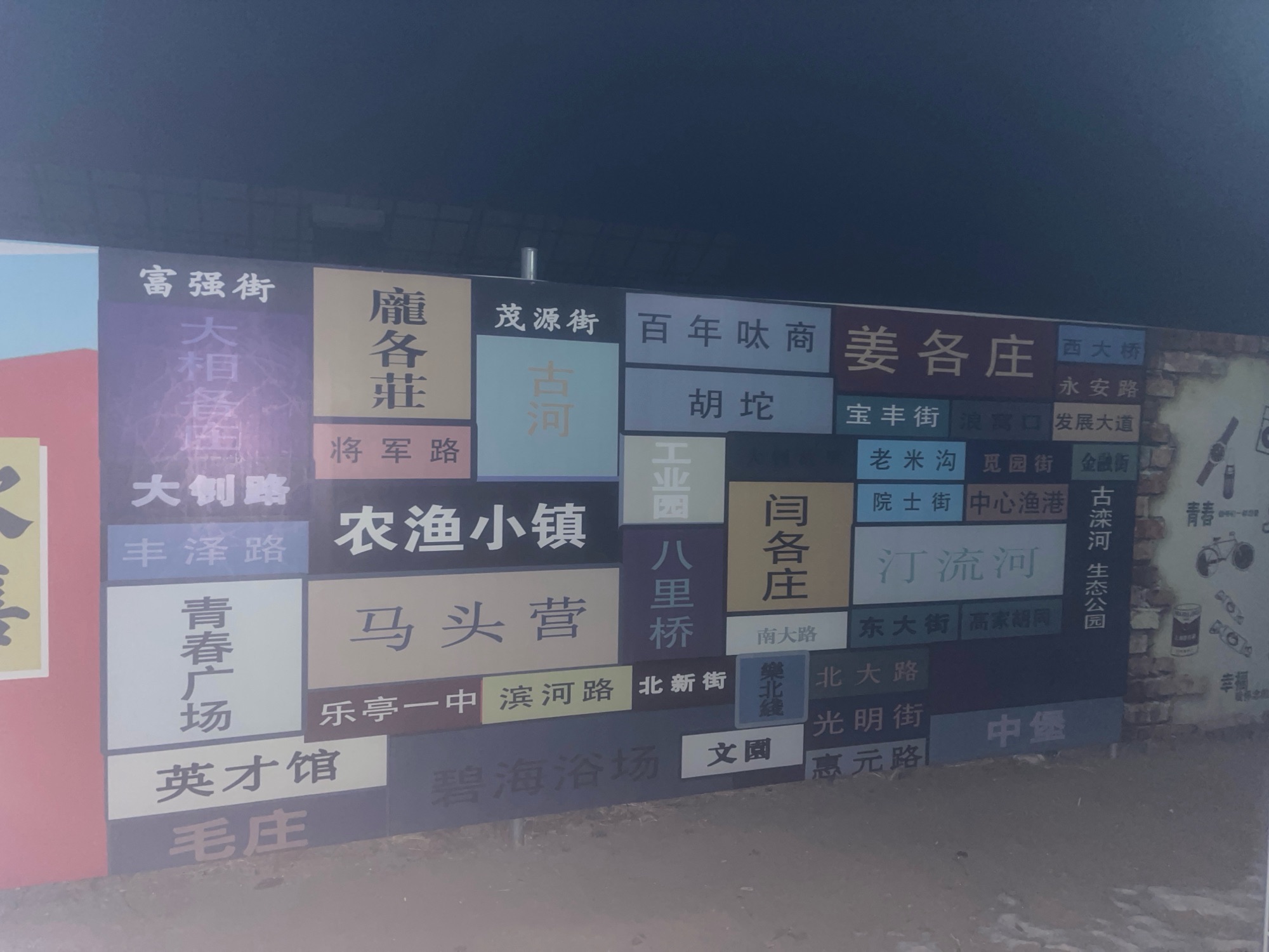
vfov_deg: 54.9
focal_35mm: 25
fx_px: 916
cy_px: 476
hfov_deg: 69.4
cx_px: 634
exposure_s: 1/4
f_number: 1.6
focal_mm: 5.1
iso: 250
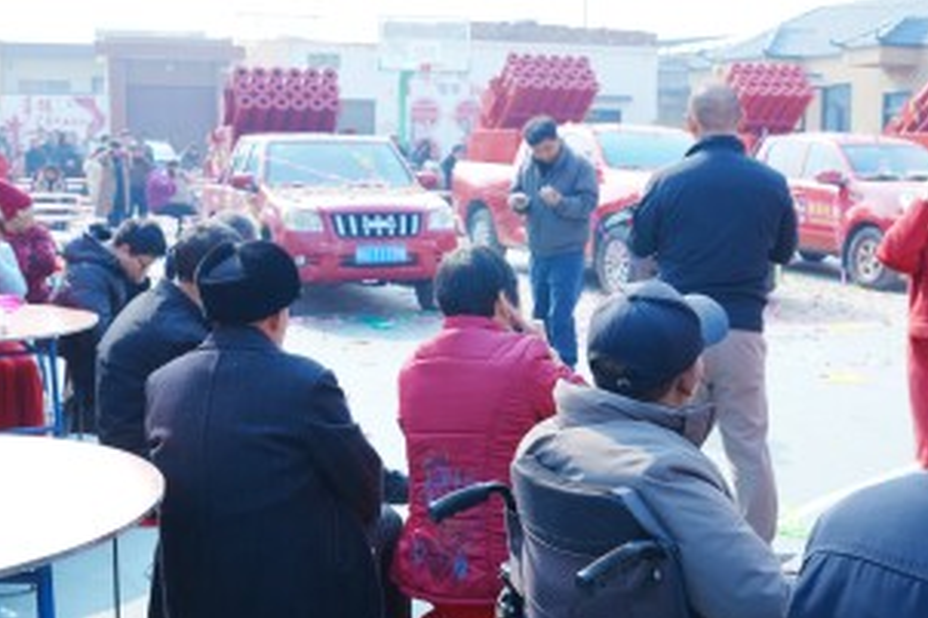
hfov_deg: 41.1
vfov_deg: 28.0
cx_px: 516
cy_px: 312
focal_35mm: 48
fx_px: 1237
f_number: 5.6
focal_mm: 29
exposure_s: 1/160
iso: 100
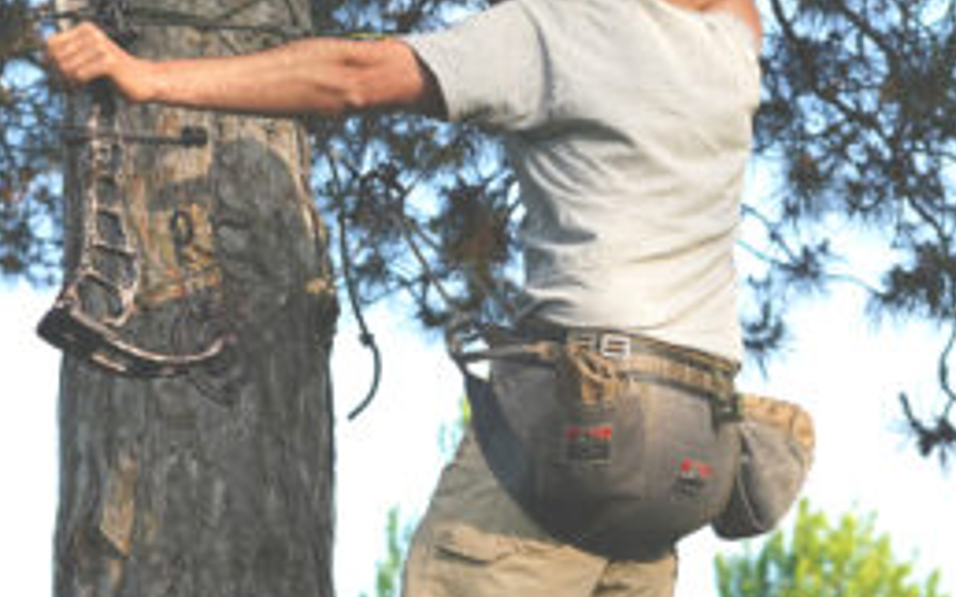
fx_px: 2318
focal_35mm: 89
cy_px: 167
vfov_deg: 14.6
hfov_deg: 23.0
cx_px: 200
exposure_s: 1/640
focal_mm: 50
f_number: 4
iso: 400
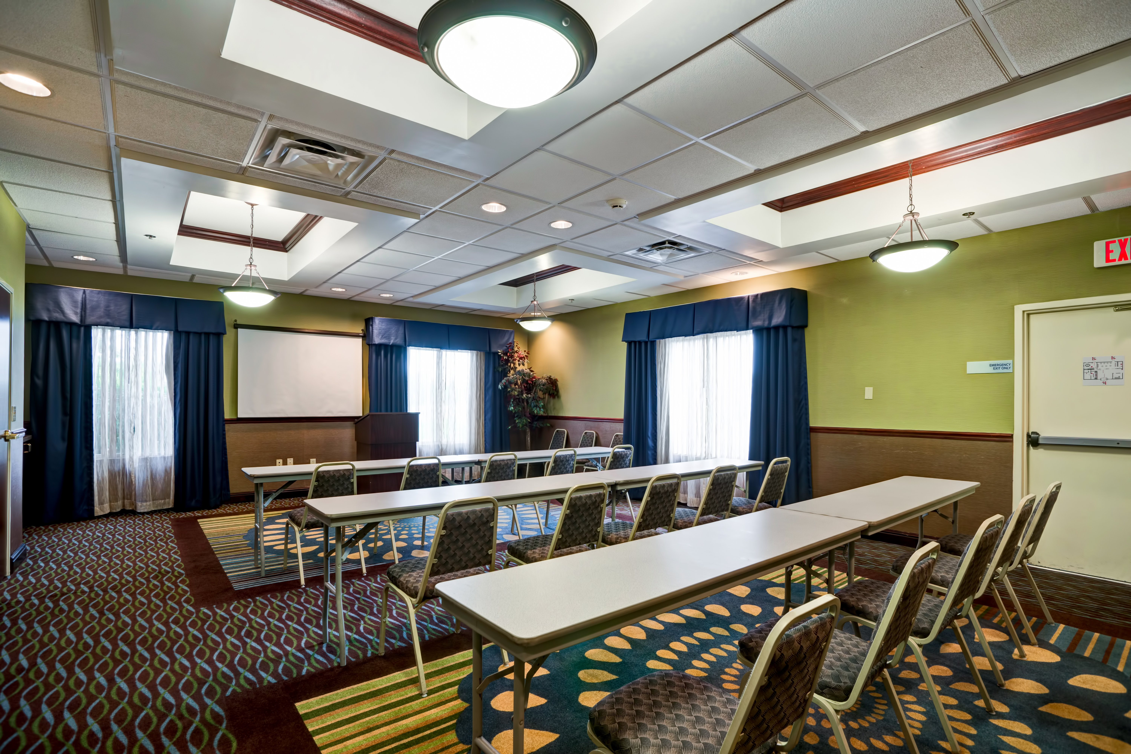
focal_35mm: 16
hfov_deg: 96.7
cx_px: 566
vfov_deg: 73.7
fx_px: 503
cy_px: 377
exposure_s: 1/4
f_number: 8
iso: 200
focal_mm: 16
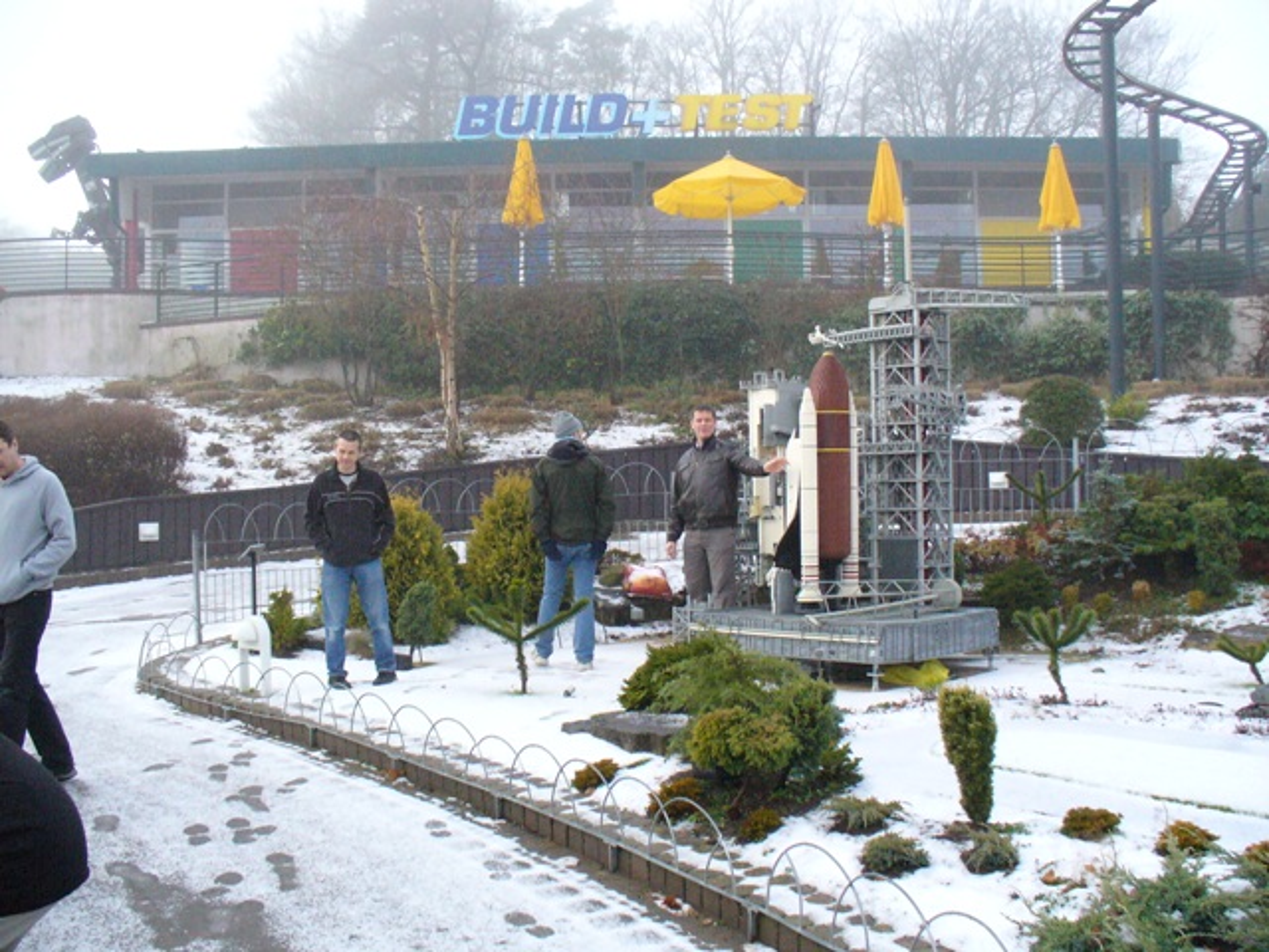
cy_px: 476
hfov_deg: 50.1
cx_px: 634
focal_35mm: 37
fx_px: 1356
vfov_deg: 38.7
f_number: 2.8
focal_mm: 6.1
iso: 400
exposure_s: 1/1300
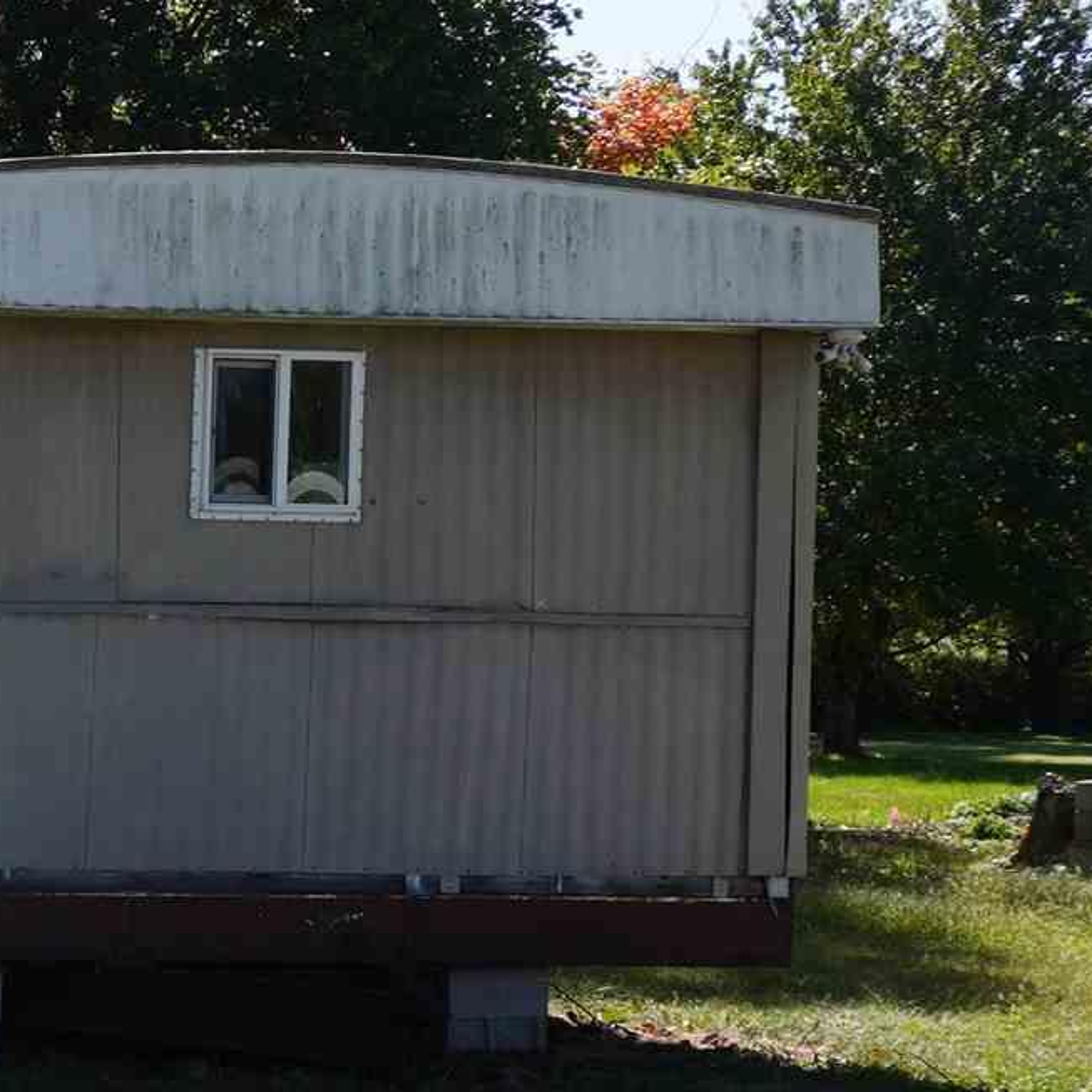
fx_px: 3426
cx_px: -1216
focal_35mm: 96
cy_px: 746
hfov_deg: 14.4
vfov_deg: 18.0
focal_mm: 16
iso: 100
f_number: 8
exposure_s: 1/125
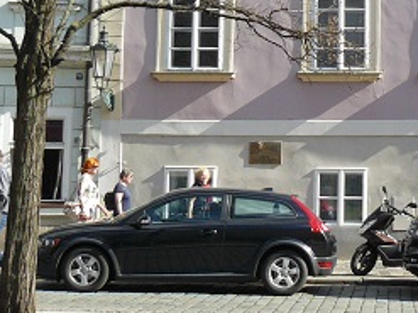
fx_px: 1243
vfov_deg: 13.9
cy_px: -81
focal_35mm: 103
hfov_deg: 18.4
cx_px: 459
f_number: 5
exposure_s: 1/250
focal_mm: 6
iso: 100
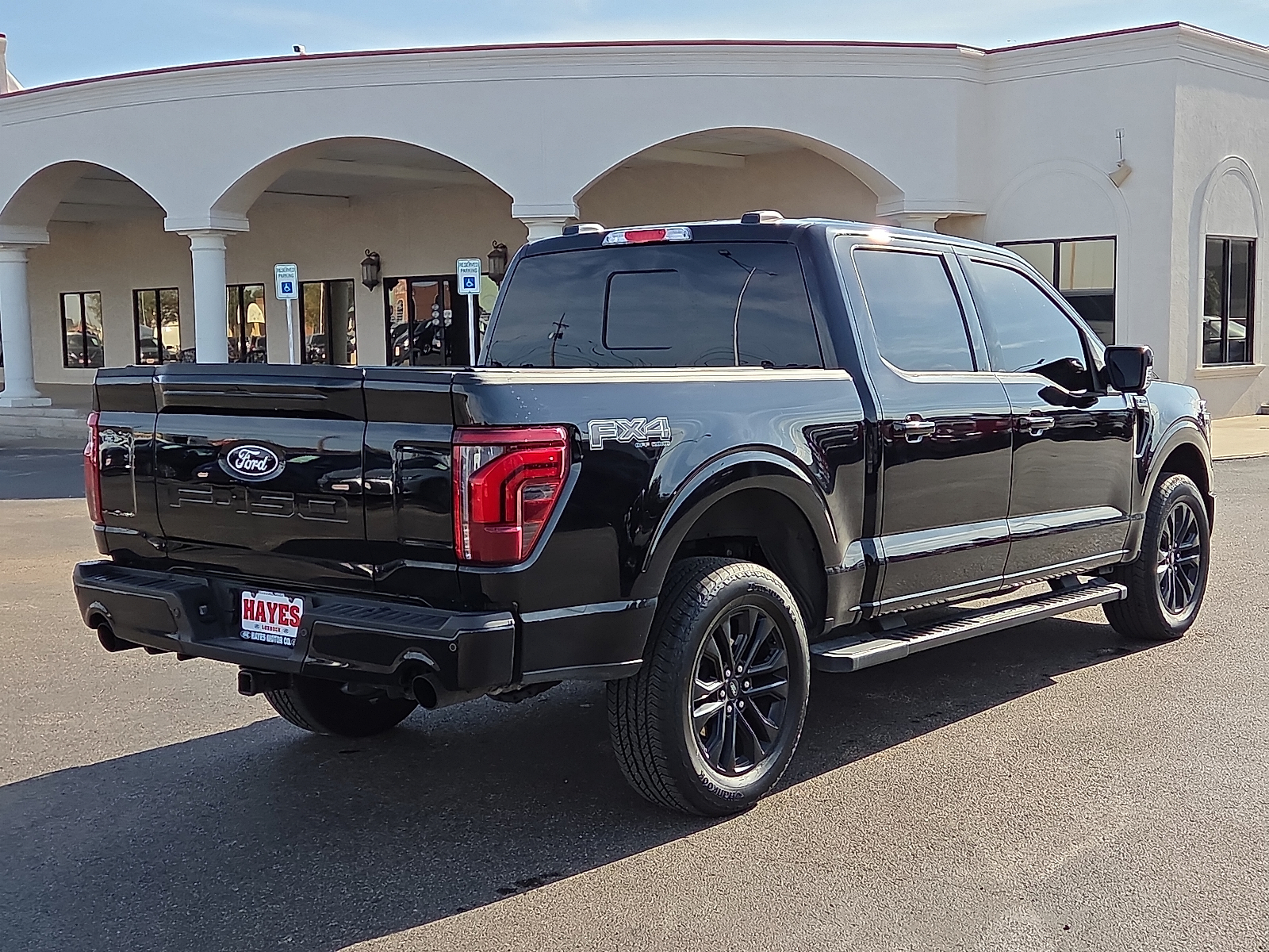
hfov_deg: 42.1
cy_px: 476
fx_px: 1650
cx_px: 634
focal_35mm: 45
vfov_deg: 32.2
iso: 25
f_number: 1.8
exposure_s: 1/1429
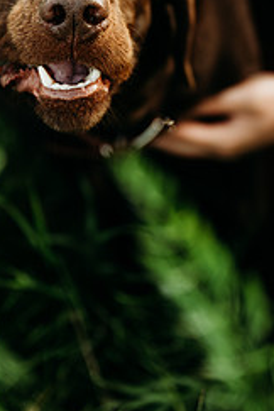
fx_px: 1164
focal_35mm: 102
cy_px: 93
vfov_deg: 19.8
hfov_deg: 13.4
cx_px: 110
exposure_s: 1/500
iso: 320
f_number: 2.8
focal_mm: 55
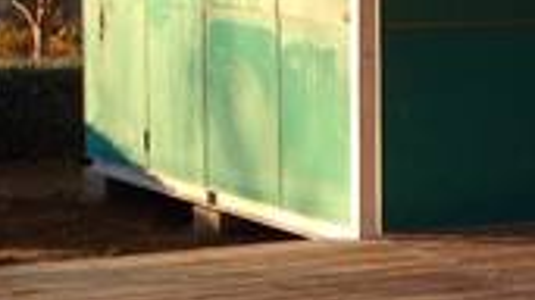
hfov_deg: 12.7
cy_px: 106
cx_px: 538
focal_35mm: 168
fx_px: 2382
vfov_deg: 7.2
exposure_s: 1/401
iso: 50
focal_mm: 4.12
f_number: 2.4
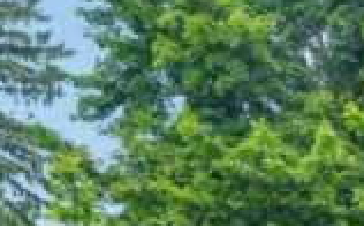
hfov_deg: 13.9
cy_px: 555
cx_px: 875
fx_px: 1049
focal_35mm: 106
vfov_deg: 10.5
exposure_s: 1/30
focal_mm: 16
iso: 125
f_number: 9
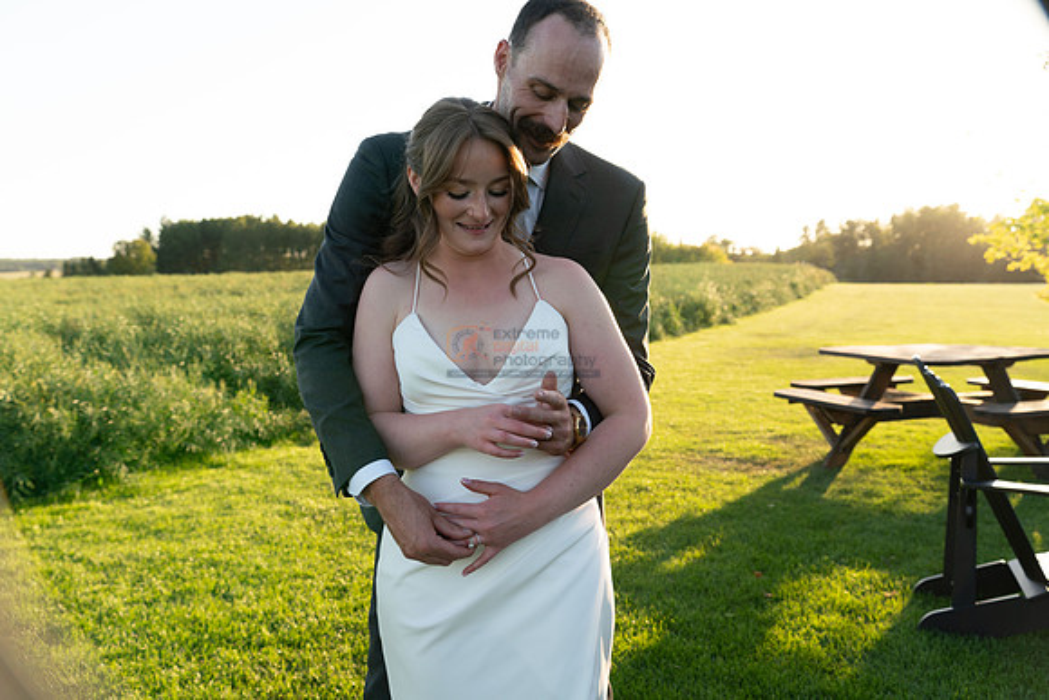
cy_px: 350
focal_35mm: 35
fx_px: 1020
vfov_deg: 37.9
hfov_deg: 54.4
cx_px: 524
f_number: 5
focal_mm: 35
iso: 320
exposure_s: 1/250
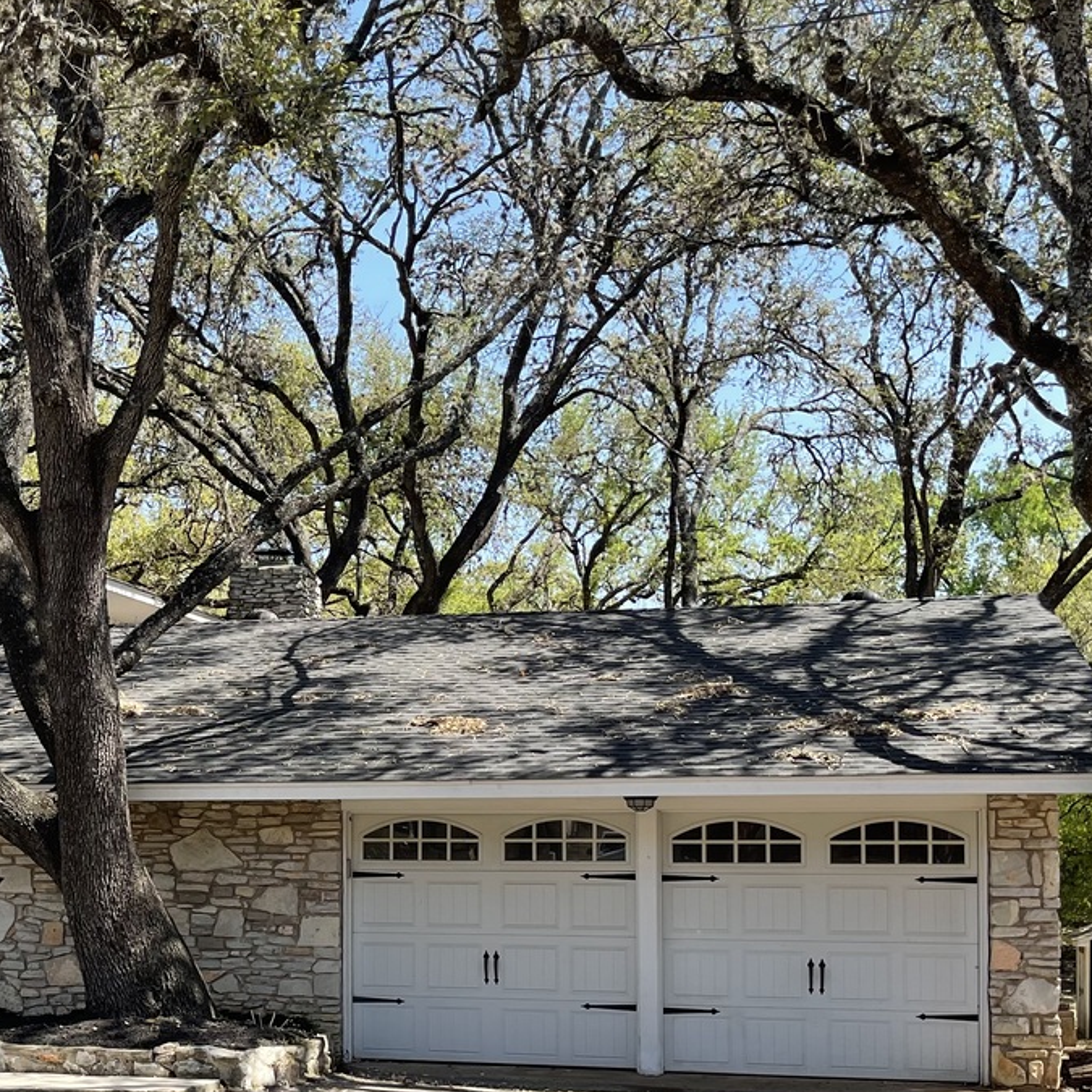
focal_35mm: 49
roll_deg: +0.1
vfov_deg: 34.1
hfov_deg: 34.3
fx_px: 1749
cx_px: 353
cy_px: 799
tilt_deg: +1.2
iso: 32
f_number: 1.6
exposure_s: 1/1057
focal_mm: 5.1
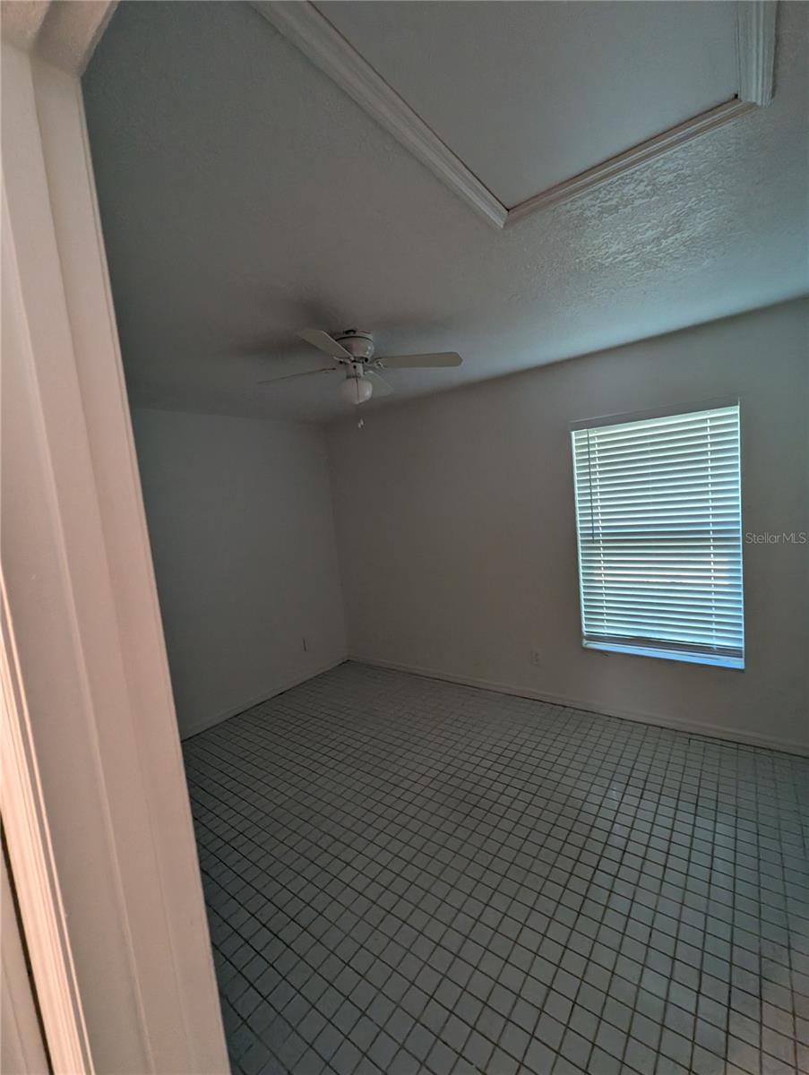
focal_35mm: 13
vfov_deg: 106.1
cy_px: 538
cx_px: 404
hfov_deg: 90.0
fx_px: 404
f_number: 2.2
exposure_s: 1/45.5
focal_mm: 1.95
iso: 341
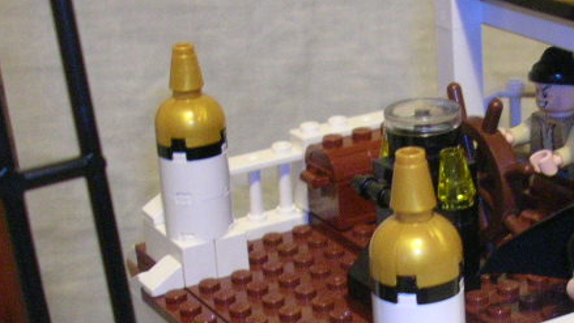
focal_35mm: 89
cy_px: 252
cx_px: 459
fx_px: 1355
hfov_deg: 23.6
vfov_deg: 13.5
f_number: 2.8
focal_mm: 5.8
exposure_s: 1/5.8
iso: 182
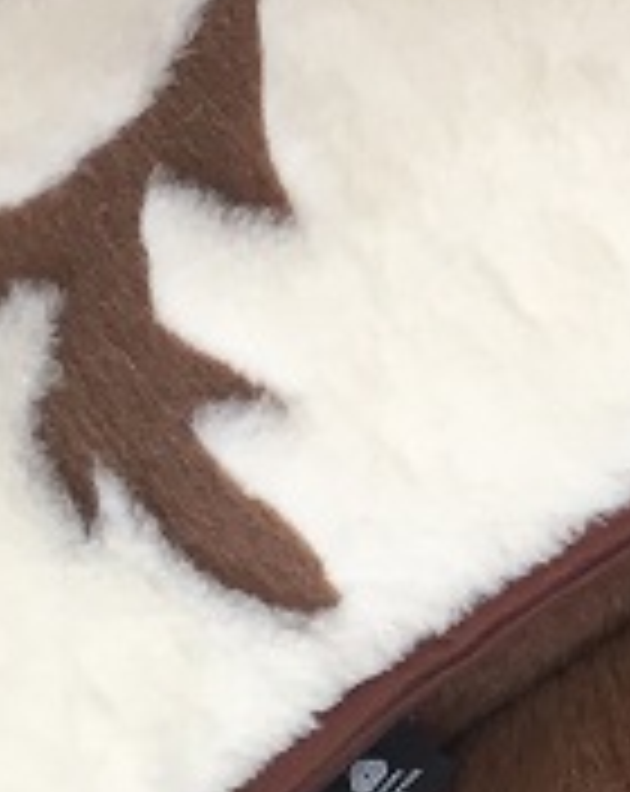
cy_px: 171
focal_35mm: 129
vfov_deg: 14.9
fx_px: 3017
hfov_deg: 10.8
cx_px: 1310
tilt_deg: -54.0
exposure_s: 1/33
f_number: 2.2
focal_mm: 4.15
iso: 40
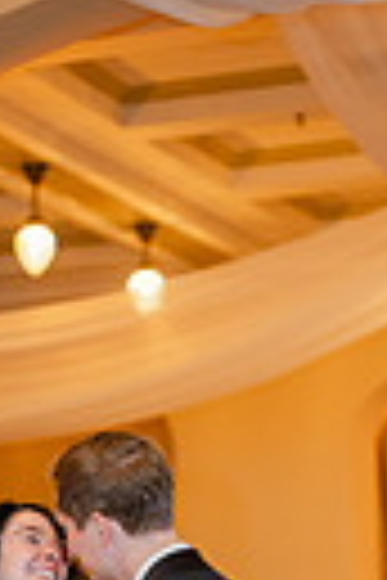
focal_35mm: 174
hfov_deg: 7.9
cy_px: 908
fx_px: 2806
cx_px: 176
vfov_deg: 11.3
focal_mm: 50
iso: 320
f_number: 1.8
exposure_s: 1/125
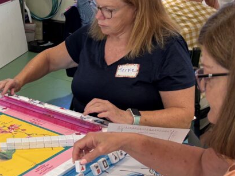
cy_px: 119
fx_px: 441
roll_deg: +3.2
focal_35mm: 65
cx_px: 15
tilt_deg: -25.4
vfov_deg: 22.5
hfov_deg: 28.5
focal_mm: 5.96
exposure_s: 1/120
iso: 125
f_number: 1.6
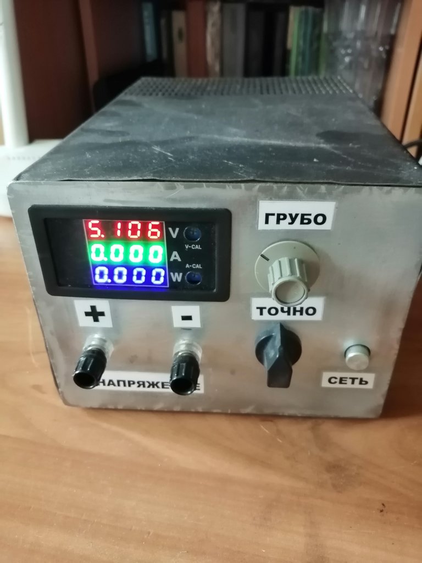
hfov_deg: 53.1
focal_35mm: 26
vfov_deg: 67.3
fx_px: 423
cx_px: 211
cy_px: 282
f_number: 1.8
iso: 640
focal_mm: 3.62
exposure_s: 1/15
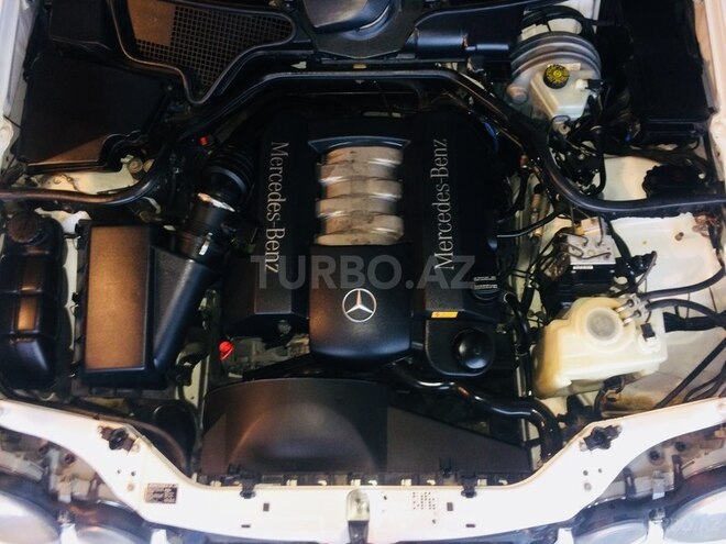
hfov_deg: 61.7
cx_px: 363
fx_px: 608
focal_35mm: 29
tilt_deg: -69.4
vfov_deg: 48.2
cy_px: 272
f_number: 2.2
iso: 125
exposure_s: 1/17
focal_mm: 4.15
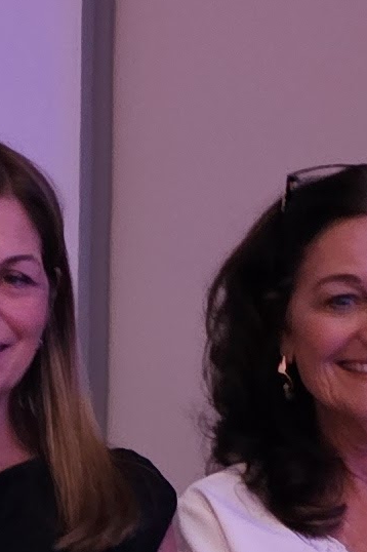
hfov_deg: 7.5
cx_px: -294
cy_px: 781
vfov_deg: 11.2
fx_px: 2725
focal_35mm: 178
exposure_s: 1/40
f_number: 1.7
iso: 640
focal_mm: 6.3
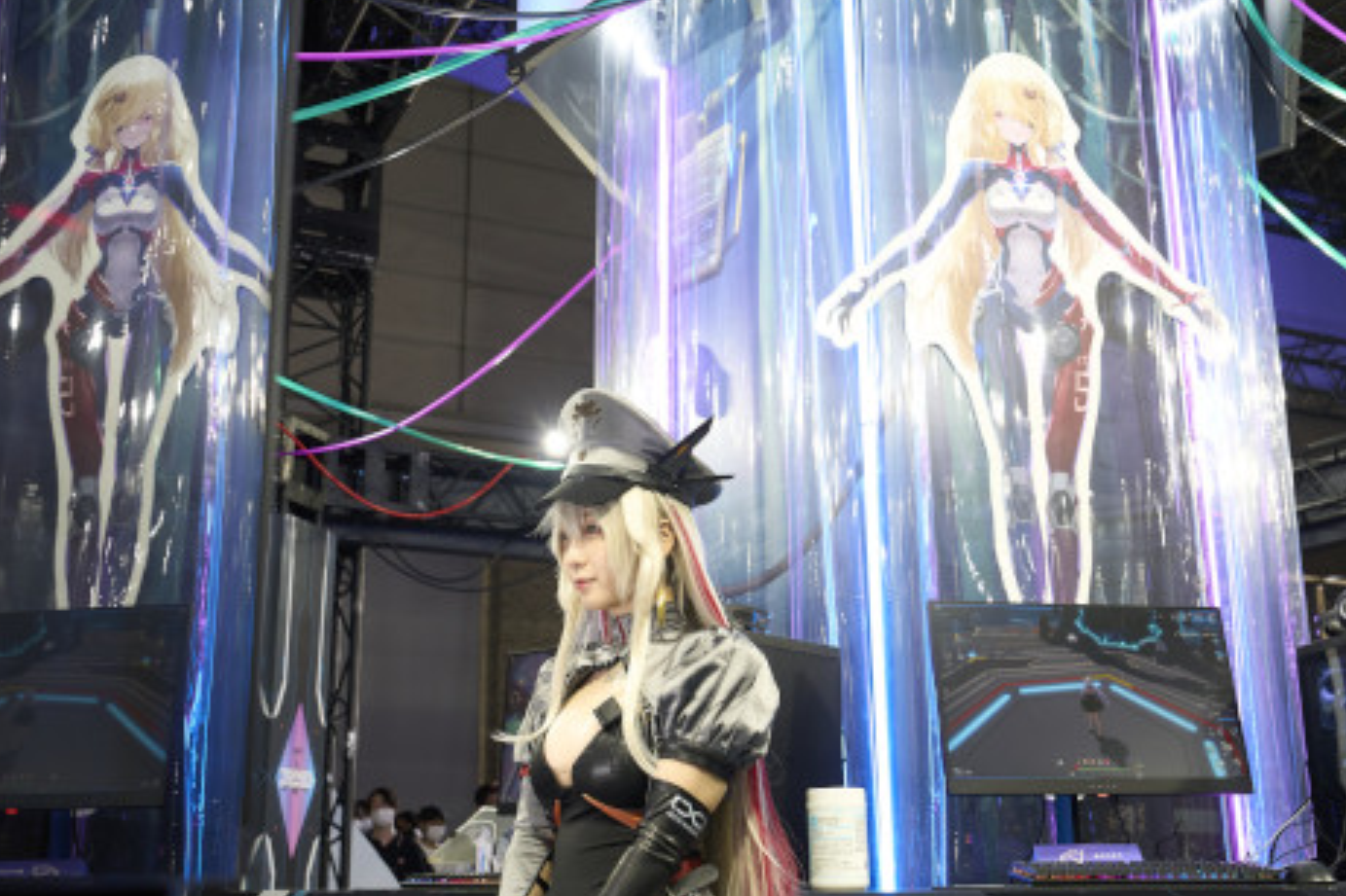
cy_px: 477
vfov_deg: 33.4
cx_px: 677
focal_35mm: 40
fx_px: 1495
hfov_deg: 48.5
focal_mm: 24
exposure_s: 1/160
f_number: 3.5
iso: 500
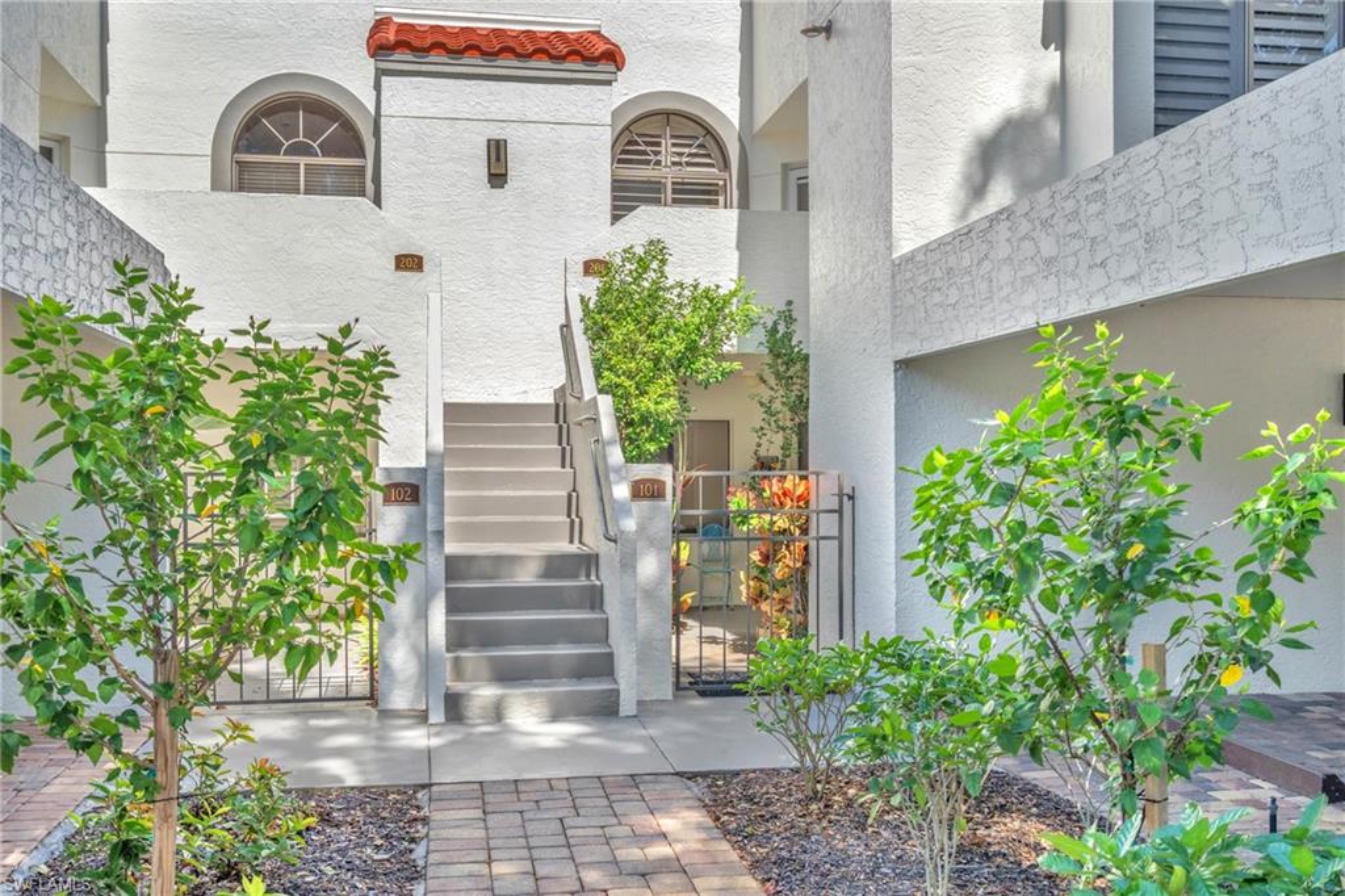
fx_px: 1307
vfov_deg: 37.8
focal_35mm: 35
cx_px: 672
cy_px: 448
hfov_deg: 54.4
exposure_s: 1/200
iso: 800
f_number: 8
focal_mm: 35
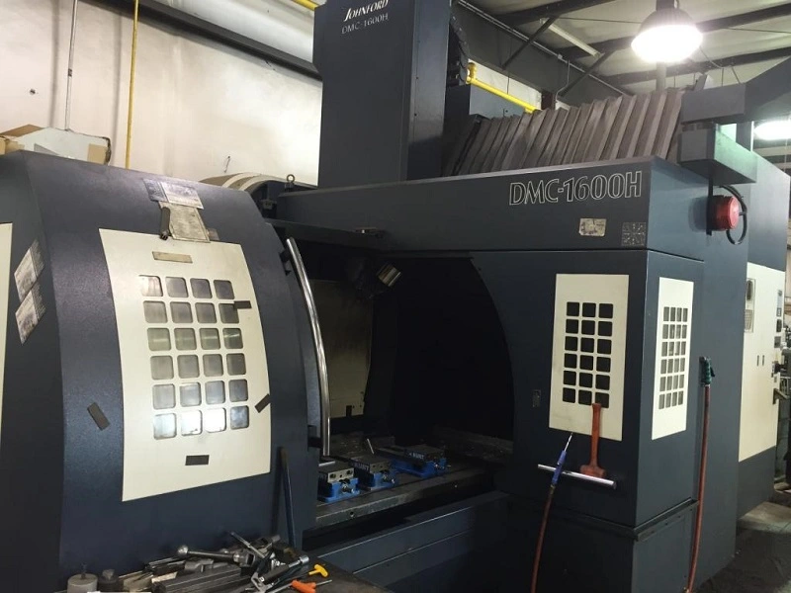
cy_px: 296
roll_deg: -3.3
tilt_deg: +0.4
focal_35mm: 29
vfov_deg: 48.2
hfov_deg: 61.7
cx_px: 396
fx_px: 663
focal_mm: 4.15
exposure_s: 1/30
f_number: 2.2
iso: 80
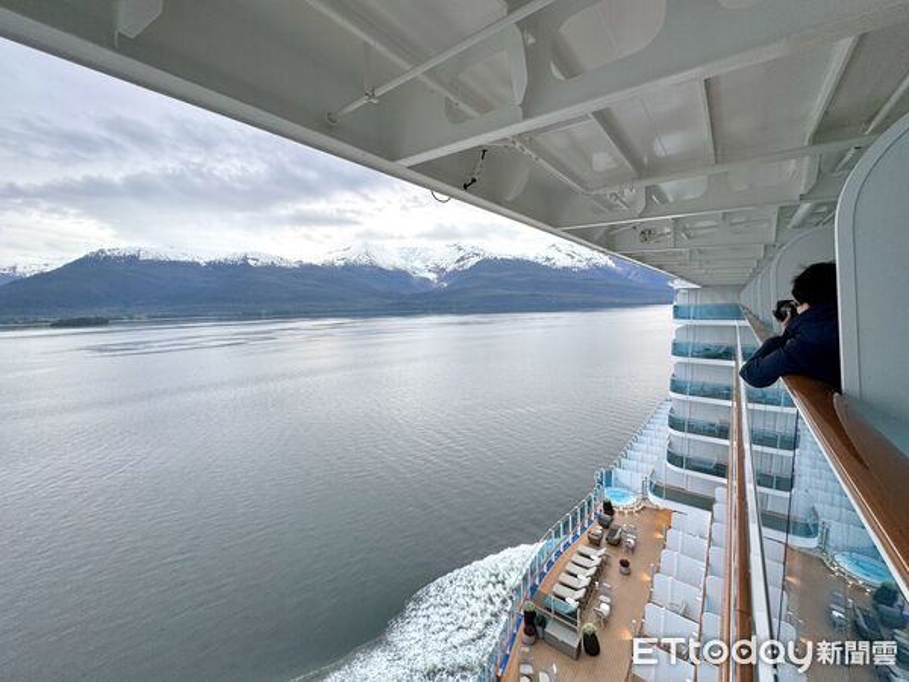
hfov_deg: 102.1
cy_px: 341
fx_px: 368
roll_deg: +1.0
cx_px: 454
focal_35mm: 14
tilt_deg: -5.5
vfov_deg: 85.7
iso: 50
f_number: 2.2
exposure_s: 1/99
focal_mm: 2.22
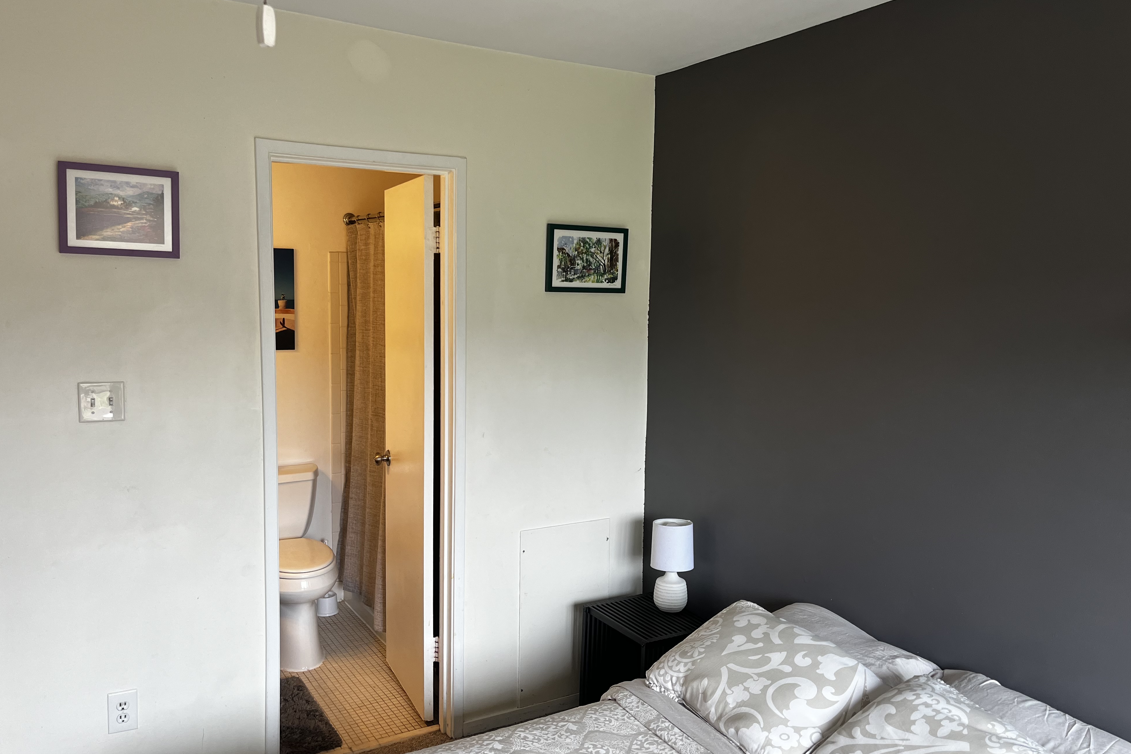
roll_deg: -1.0
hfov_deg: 65.5
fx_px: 880
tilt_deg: -5.6
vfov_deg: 46.4
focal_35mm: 28
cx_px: 570
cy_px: 368
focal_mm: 5.1
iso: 100
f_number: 1.6
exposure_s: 1/120
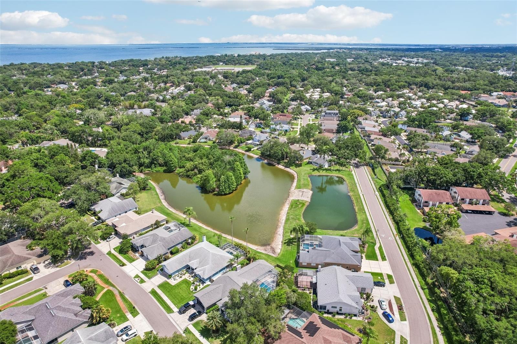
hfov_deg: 78.6
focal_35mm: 22
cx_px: 258
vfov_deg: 57.2
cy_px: 172
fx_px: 316
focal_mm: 8.4
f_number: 2.8
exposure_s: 1/2000
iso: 130
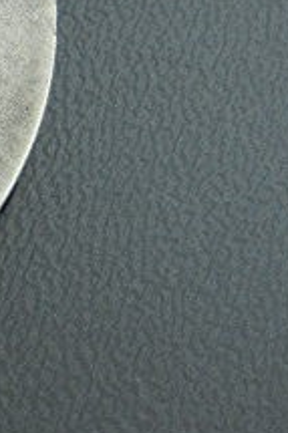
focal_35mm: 211
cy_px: 10
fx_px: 2536
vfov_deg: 9.7
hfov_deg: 6.3
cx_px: -330
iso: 400
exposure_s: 1/20
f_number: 4.1
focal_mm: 12.2
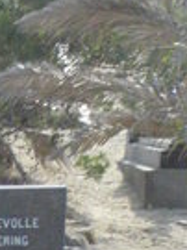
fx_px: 1111
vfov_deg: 10.9
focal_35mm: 154
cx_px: -354
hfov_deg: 8.3
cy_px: 600
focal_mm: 4.6
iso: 200
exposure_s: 1/400
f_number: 5.6
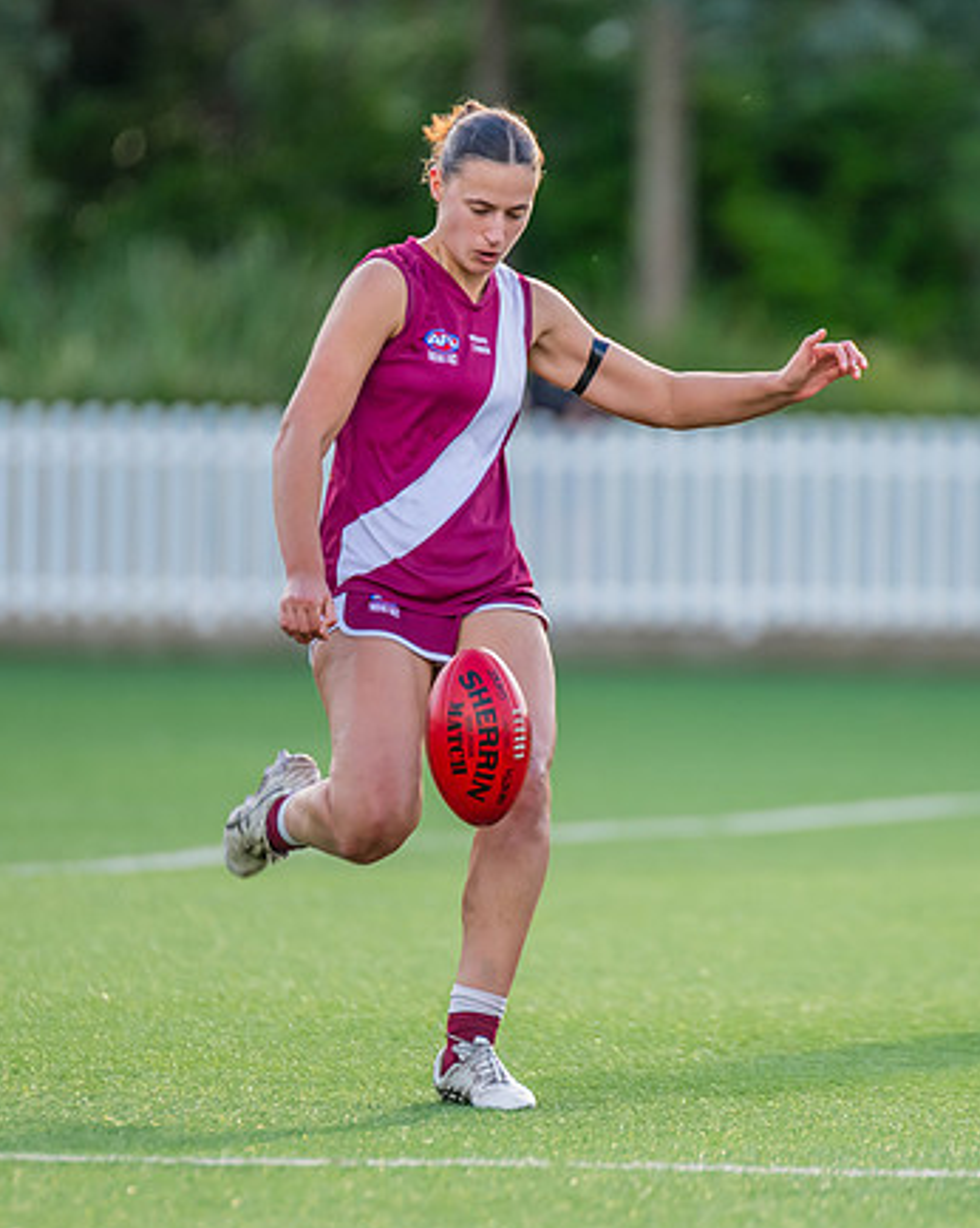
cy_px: 626
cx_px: 561
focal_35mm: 741
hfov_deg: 2.1
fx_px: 26884
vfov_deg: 2.6
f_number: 4
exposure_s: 1/800
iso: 800
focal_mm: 420
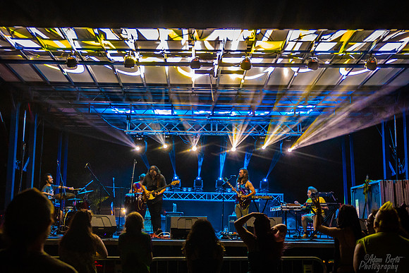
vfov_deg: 31.9
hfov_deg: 46.4
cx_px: 204
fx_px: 477
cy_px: 136
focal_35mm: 42
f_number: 2.8
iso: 3200
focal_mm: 28
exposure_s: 1/60
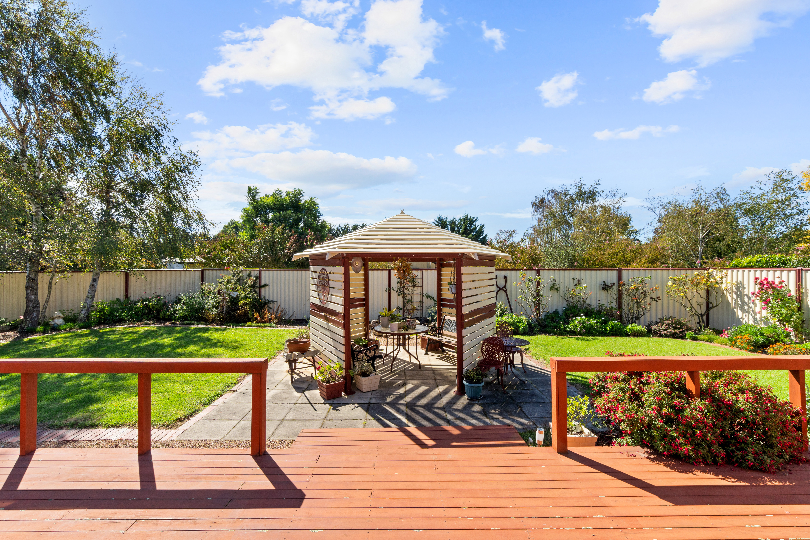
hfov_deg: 100.4
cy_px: 270
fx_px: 337
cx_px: 405
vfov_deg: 77.3
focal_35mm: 15
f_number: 8
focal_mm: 10
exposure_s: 1/200
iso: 100
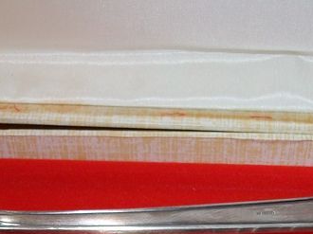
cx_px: 200
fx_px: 876
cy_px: 249
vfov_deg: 14.9
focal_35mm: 97
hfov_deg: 20.2
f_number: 2.9
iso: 125
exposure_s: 1/40
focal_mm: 5.7
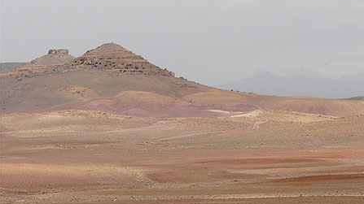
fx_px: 1737
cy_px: 85
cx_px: 182
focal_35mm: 180
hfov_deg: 12.0
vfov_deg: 6.7
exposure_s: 1/400
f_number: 5.6
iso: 100
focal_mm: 21.1
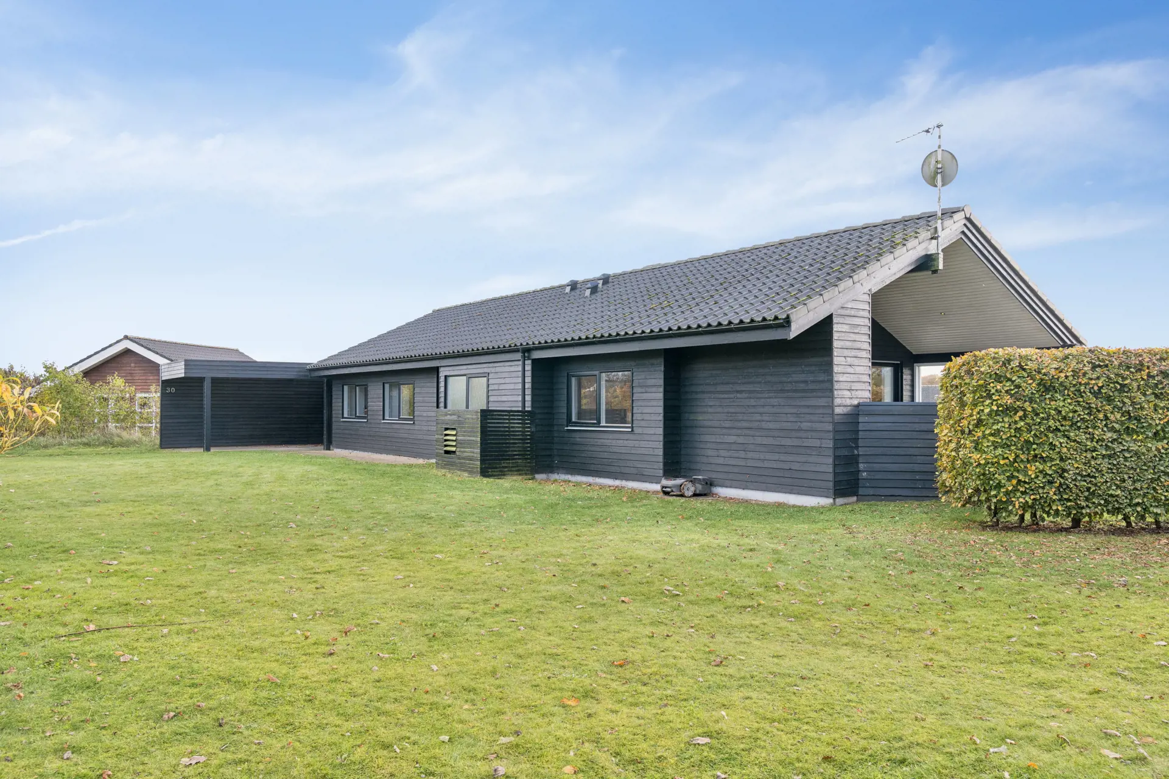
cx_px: 584
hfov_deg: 69.4
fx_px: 844
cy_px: 390
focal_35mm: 26
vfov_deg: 49.6
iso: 400
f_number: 6.3
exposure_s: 1/200
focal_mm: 26
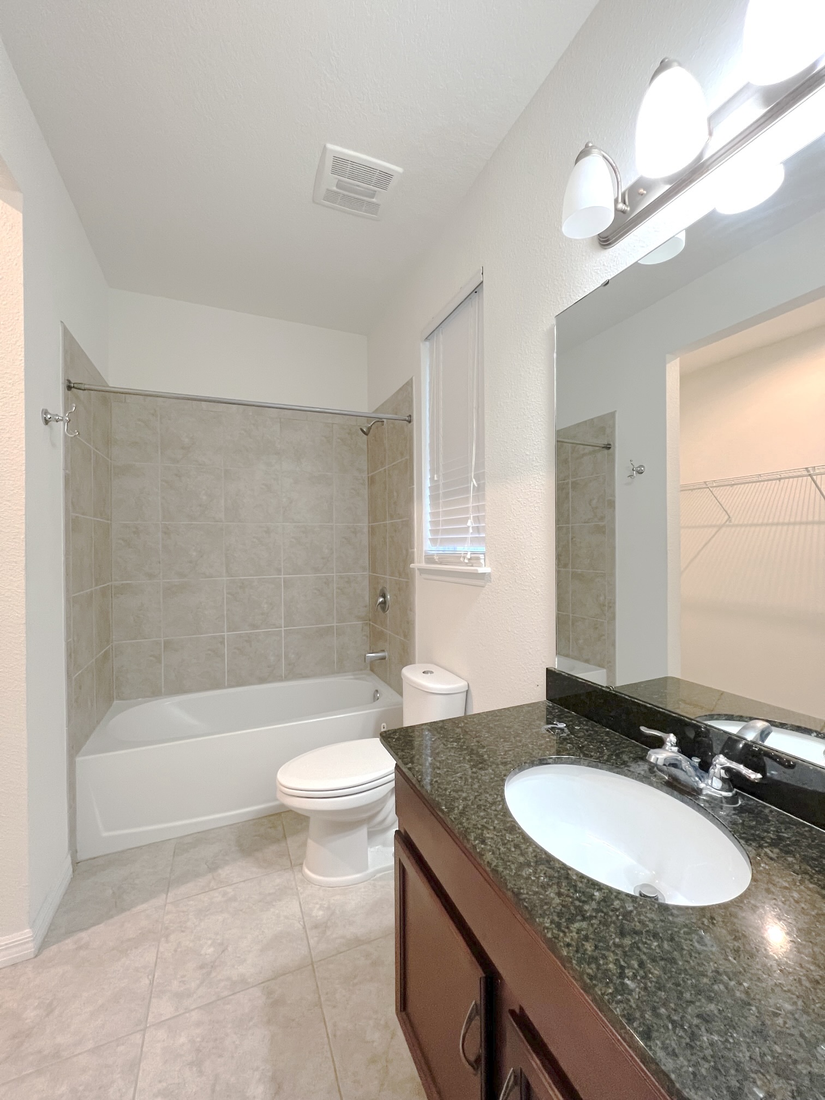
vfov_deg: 106.2
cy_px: 550
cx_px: 412
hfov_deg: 89.9
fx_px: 413
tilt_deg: +0.7
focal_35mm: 13
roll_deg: +1.5
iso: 250
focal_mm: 1.57
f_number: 1.8
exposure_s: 1/60
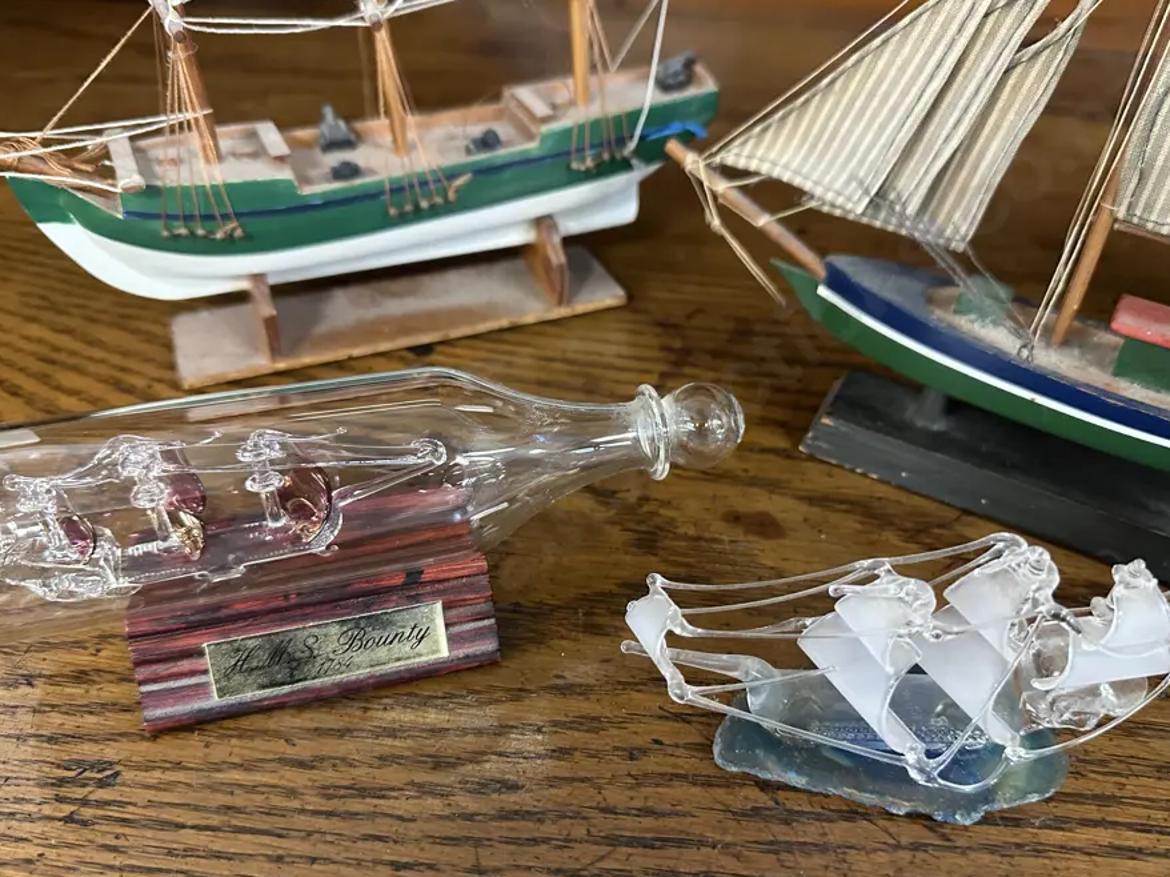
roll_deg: -2.3
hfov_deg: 63.4
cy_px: 493
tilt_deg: -44.7
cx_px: 602
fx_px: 946
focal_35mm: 28
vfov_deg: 49.6
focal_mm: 6.86
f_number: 1.78
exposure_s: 1/50
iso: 500
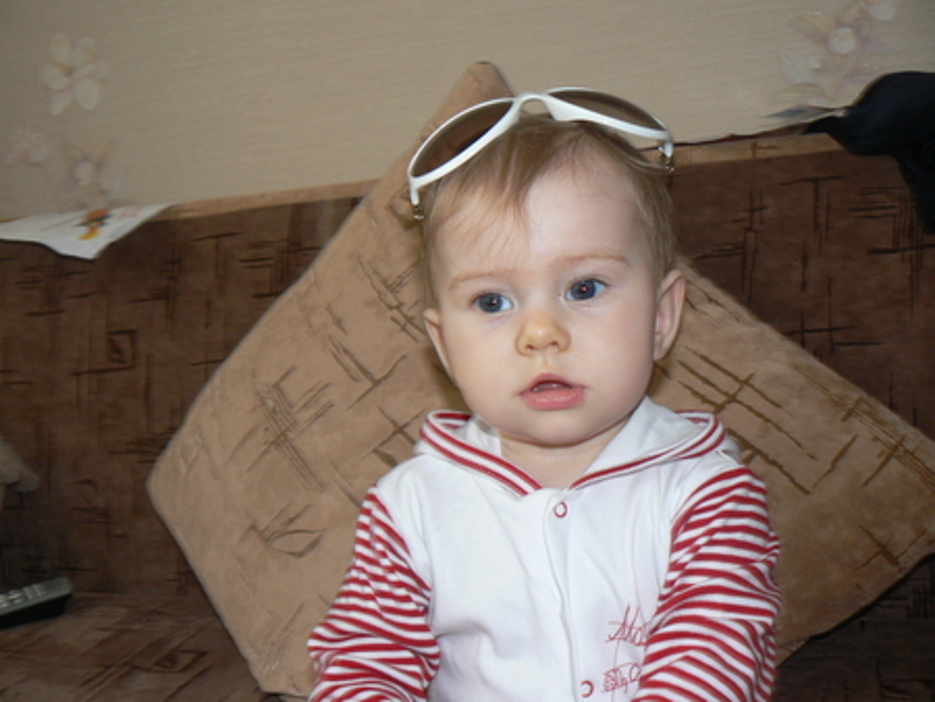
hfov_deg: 51.3
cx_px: 468
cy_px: 351
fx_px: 973
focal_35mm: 36
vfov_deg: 39.7
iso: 100
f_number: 2.8
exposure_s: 1/30
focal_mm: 6
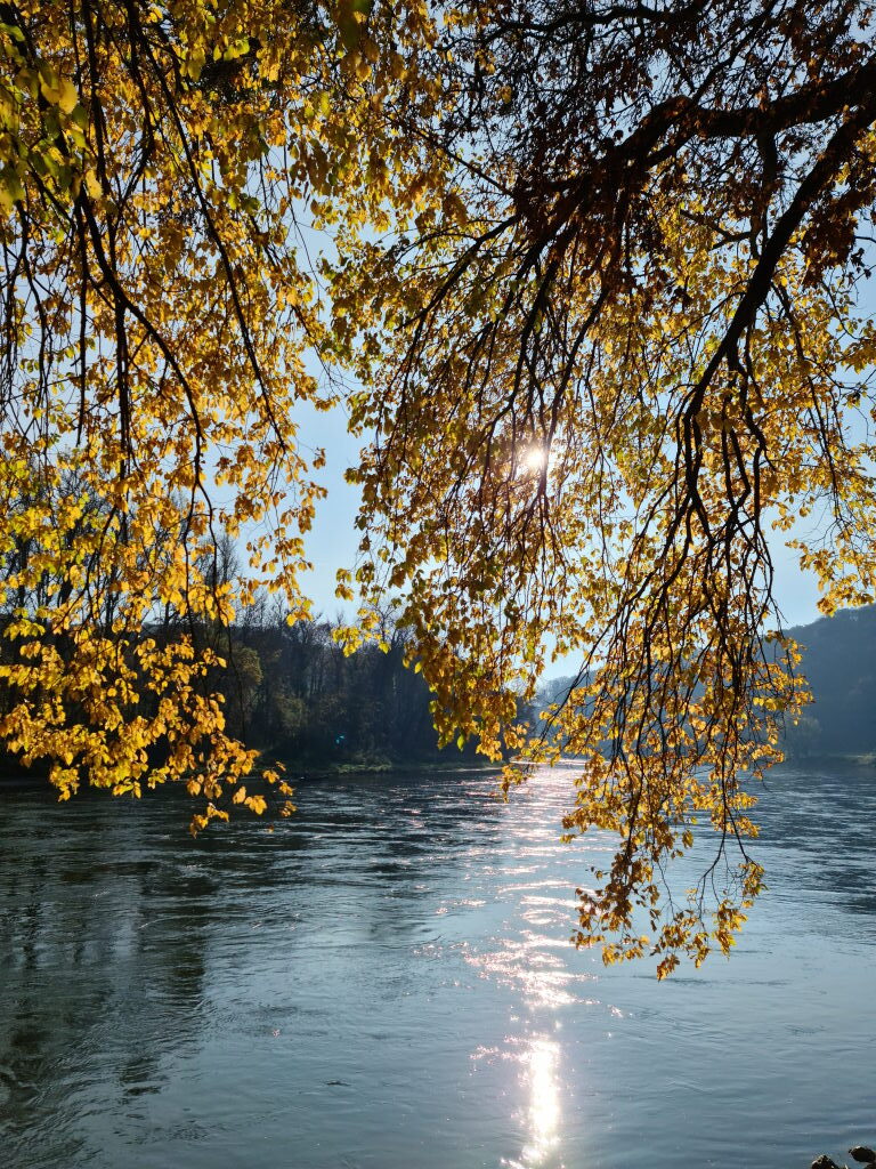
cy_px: 584
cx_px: 438
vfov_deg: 69.4
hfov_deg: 54.9
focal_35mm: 25
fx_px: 844
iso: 50
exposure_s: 1/1948
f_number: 1.8
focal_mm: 7
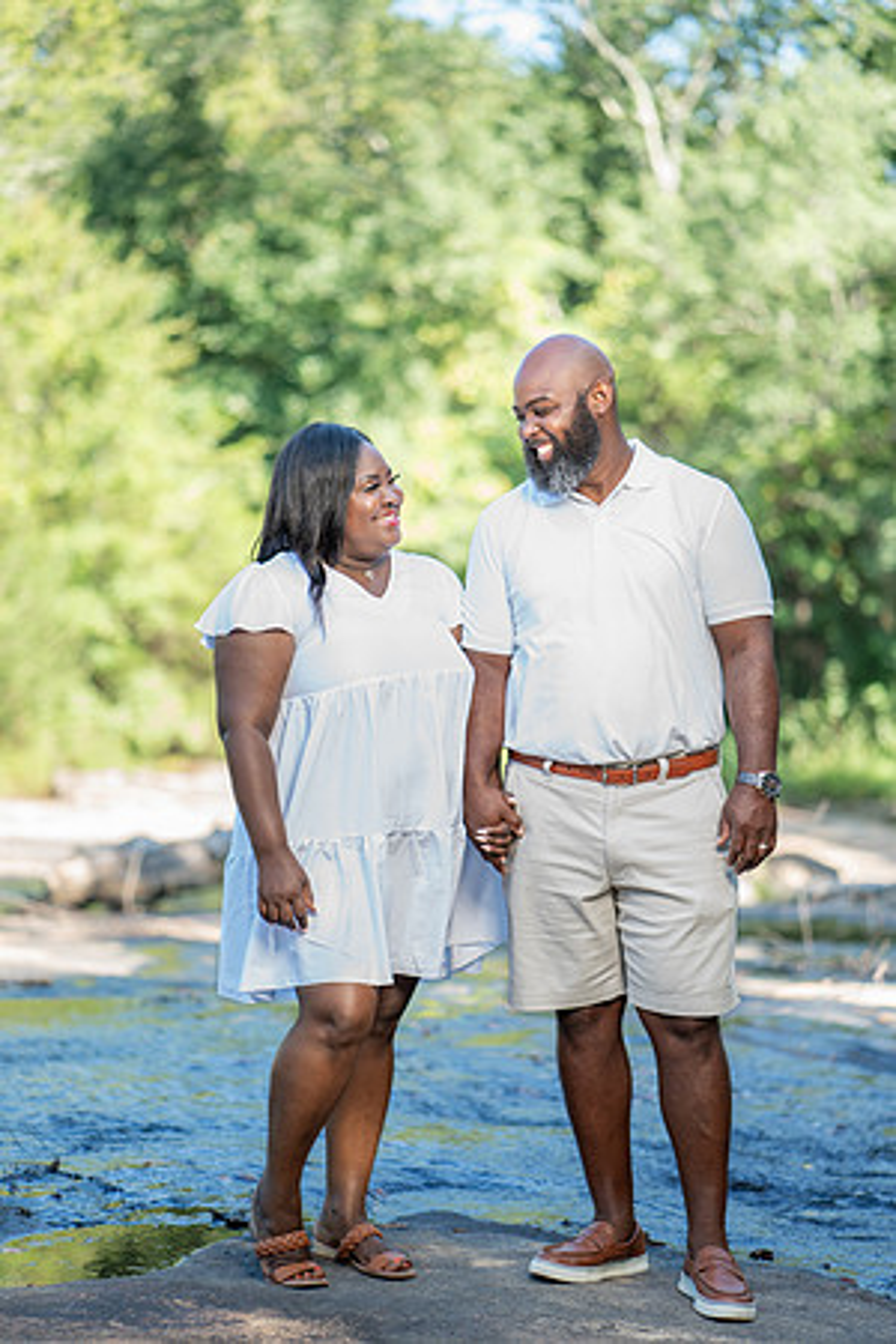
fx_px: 3173
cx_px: 448
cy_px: 672
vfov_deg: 23.9
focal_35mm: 85
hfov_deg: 16.1
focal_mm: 85
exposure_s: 1/250
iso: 50
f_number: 2
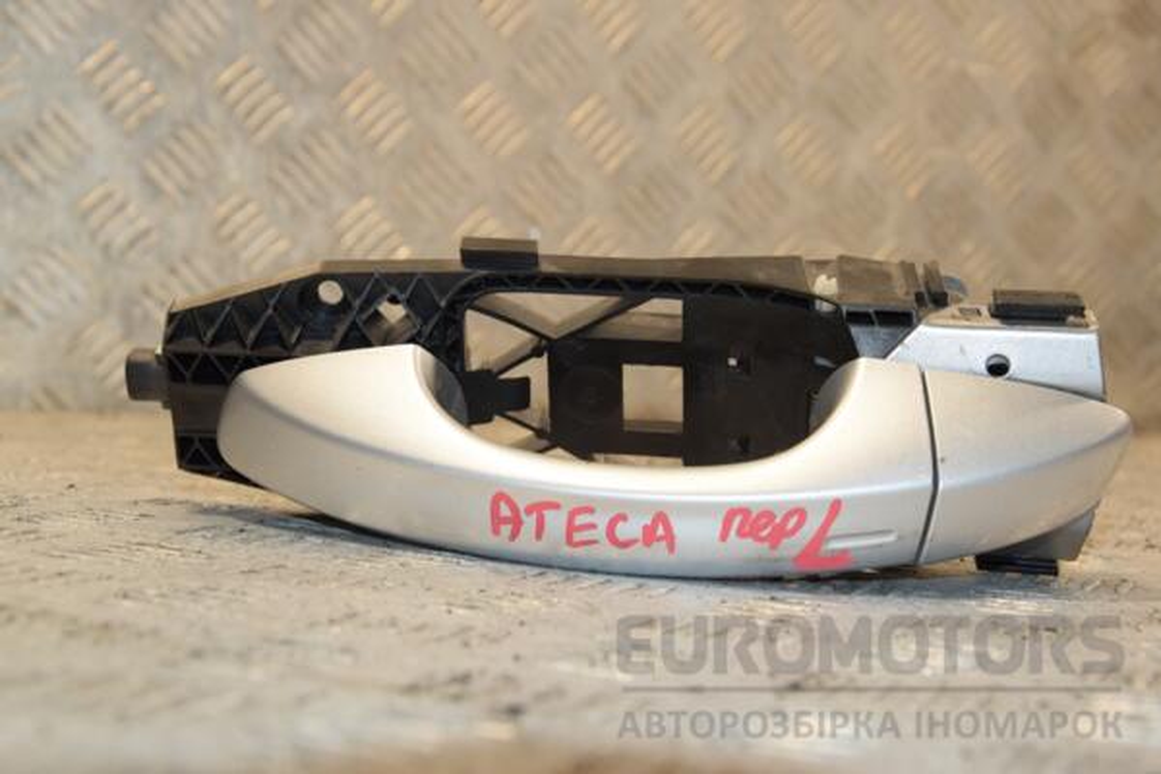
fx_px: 2032
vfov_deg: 21.6
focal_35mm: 63
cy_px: 387
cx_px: 580
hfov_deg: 31.9
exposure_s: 1/200
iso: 800
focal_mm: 42
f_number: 8
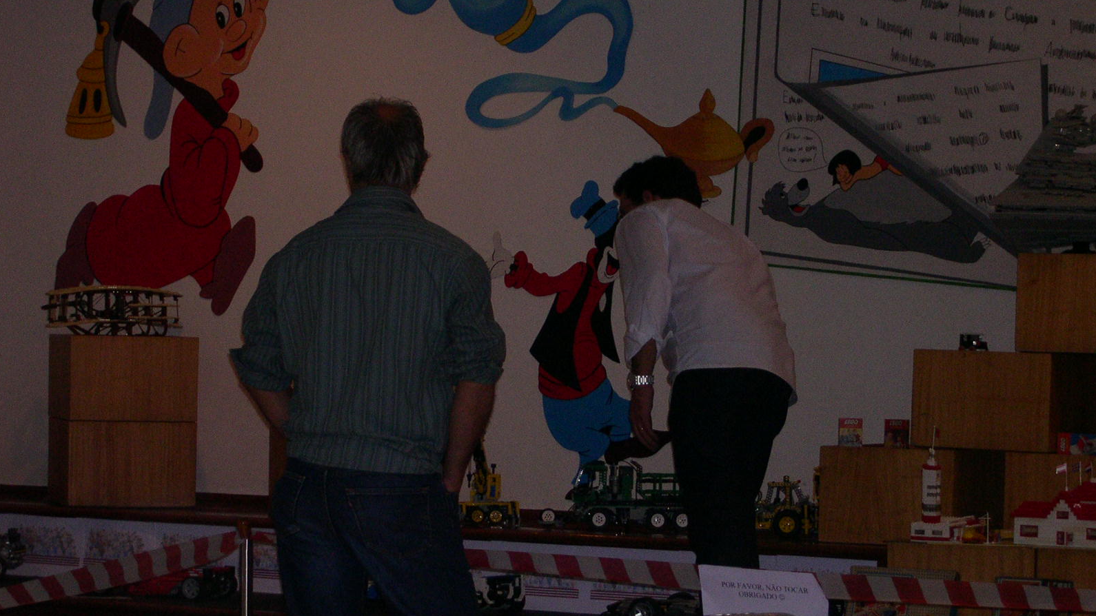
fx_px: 3632
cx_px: 548
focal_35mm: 125
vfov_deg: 9.7
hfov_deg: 17.2
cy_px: 277
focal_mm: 24
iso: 400
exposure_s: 1/60
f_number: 4.9
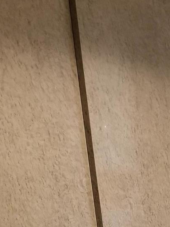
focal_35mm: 96
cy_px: 402
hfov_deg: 14.5
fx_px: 629
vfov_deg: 17.0
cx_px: 245
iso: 200
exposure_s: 1/30
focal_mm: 4.3
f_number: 1.7
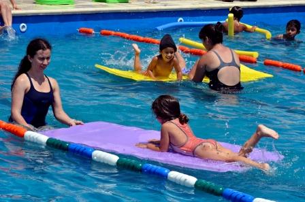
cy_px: 101
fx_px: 1332
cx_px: 152
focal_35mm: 158
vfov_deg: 8.7
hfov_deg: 13.1
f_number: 14
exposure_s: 1/800
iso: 800
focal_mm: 105
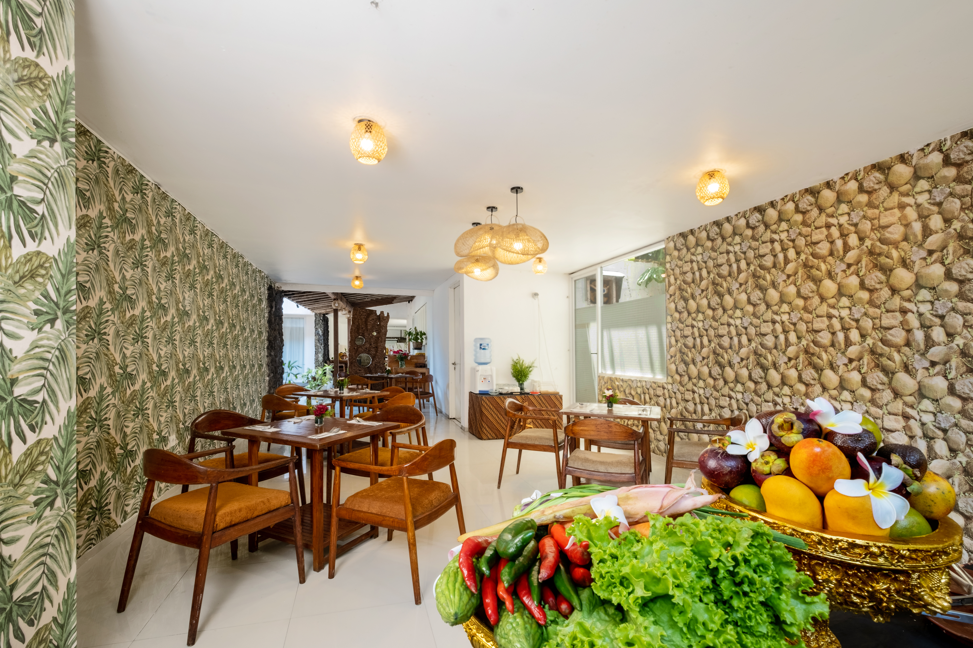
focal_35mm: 15
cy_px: 324
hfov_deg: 100.4
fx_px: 405
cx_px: 486
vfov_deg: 77.3
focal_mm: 10
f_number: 9
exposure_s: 1/25
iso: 250
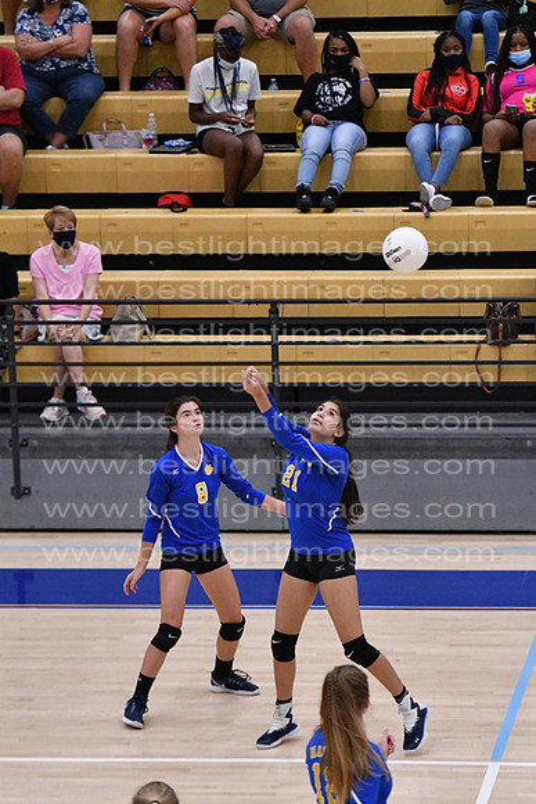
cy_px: 402
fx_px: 4519
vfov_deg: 10.2
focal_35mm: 202
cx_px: 268
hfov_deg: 6.8
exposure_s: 1/1250
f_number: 3.2
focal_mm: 135
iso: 6400
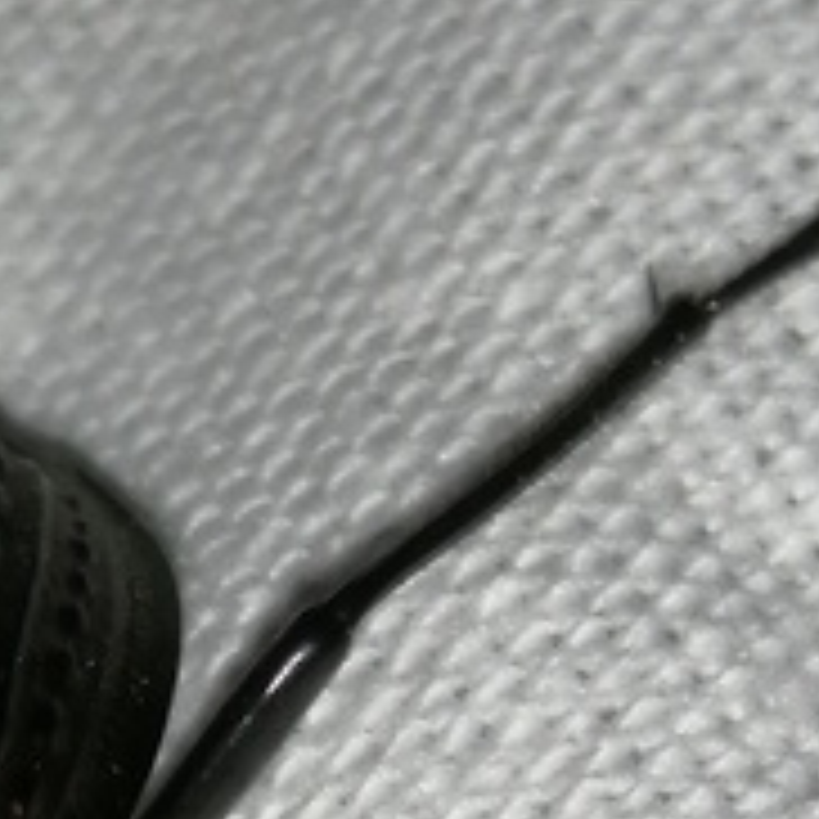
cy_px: 1395
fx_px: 5166
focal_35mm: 193
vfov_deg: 8.7
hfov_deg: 9.0
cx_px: -135
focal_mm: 3.46
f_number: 1.8
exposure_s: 1/120
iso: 64
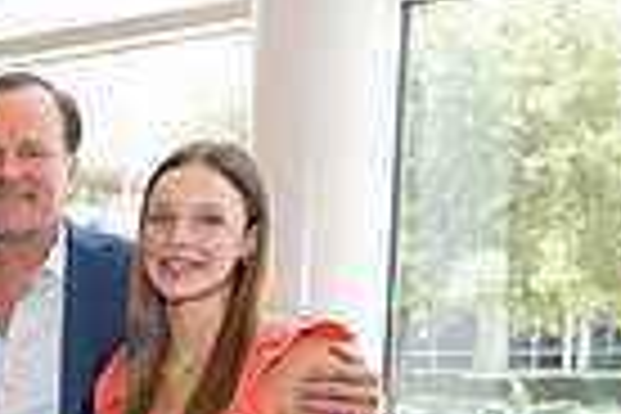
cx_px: -382
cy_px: 632
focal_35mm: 109
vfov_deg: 12.0
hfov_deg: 16.6
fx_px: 1880
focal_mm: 26
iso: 800
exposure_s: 1/200
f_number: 5.6
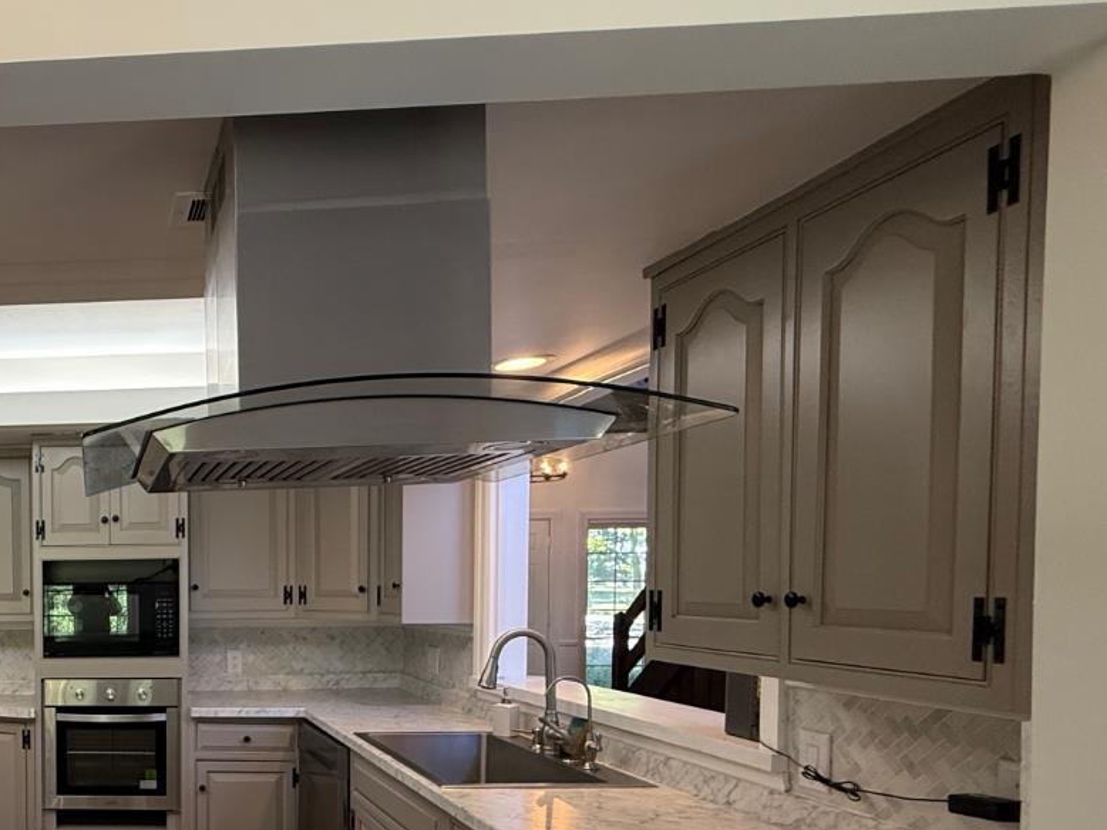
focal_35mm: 27
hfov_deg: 54.1
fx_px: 863
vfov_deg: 49.4
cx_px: 50
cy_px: 614
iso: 200
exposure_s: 1/120
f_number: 2.2
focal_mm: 2.22
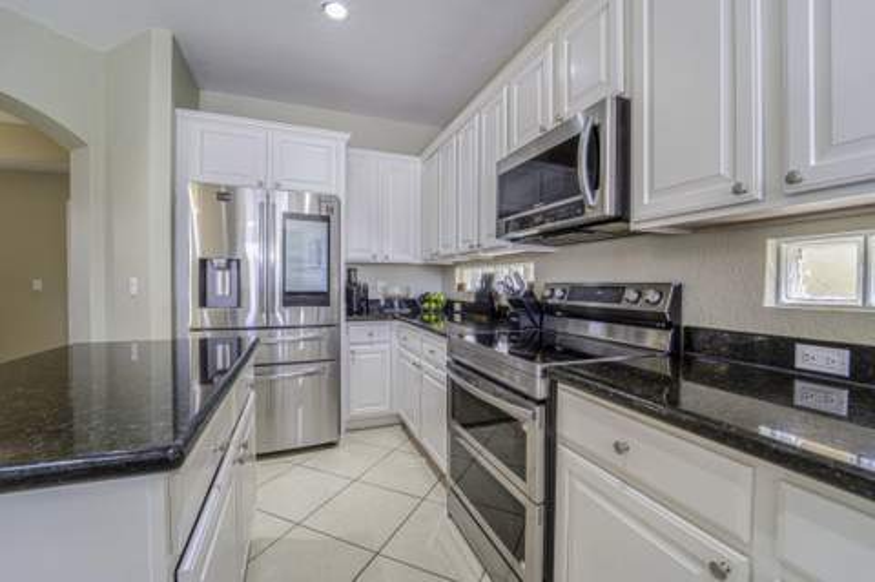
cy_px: 291
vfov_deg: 81.1
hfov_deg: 104.3
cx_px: 438
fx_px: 340
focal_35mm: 14
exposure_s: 1/50
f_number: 22
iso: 400
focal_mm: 14
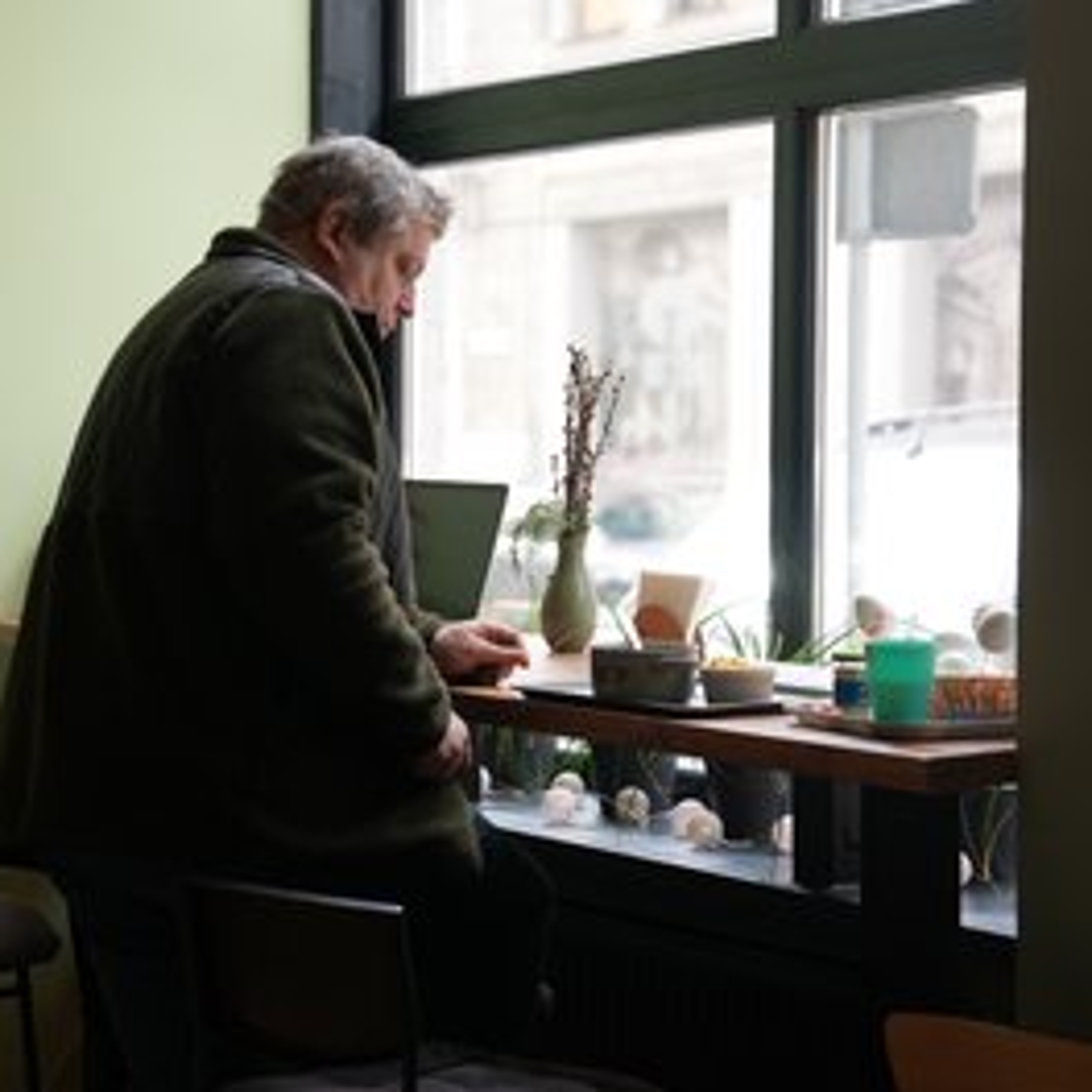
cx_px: 364
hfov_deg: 19.2
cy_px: 548
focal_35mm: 90
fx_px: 3212
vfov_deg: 19.3
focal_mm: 70
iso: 200
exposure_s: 1/80
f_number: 4
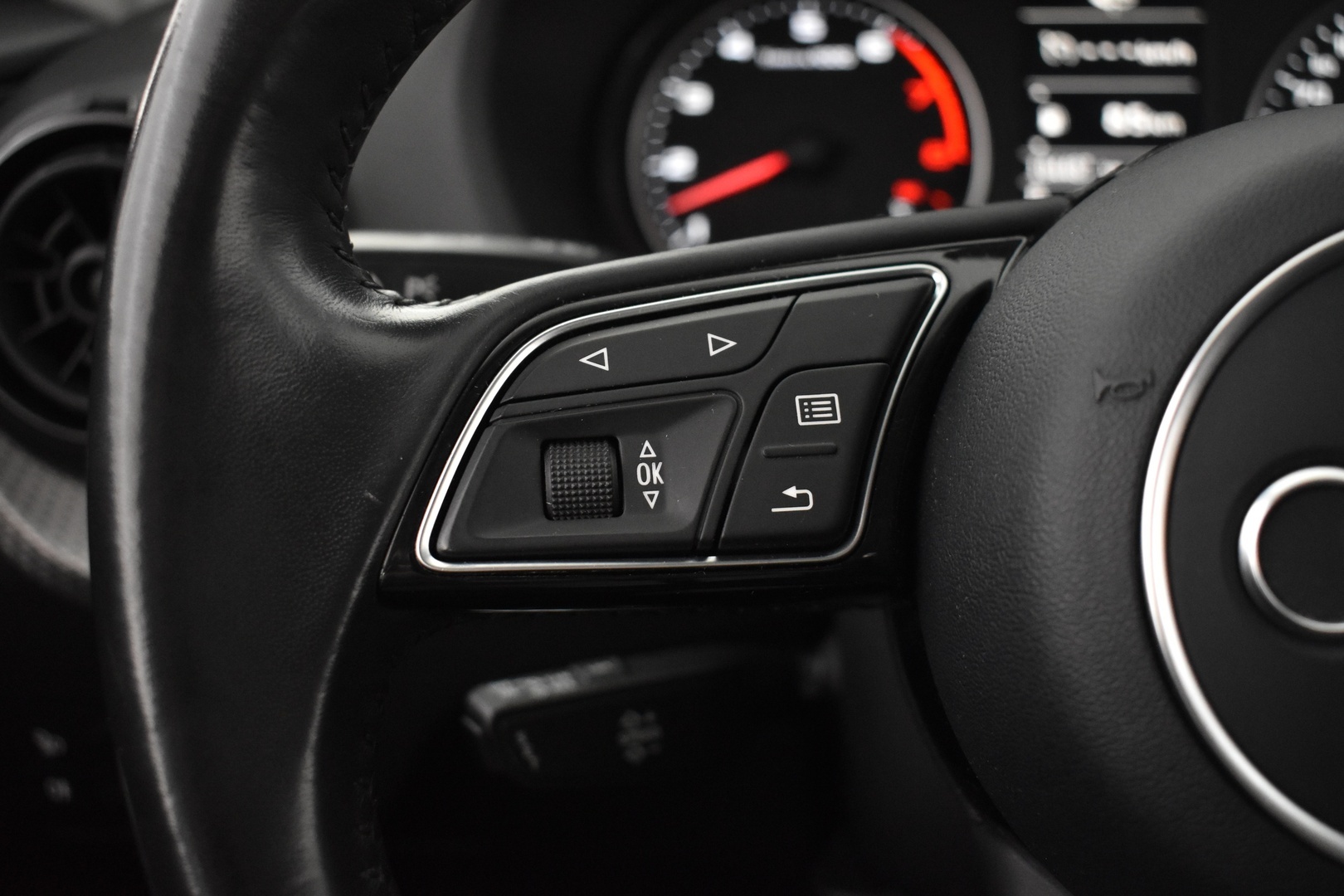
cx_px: 672
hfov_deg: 49.6
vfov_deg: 34.2
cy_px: 448
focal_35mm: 39
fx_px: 1456
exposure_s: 1/30
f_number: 4
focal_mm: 26
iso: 3200
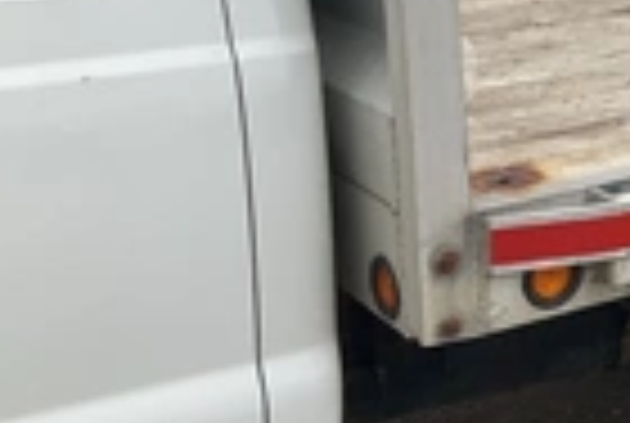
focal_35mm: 86
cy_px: 68
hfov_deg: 21.2
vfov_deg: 15.8
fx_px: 1508
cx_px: 837
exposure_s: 1/709
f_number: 1.8
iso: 25
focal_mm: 3
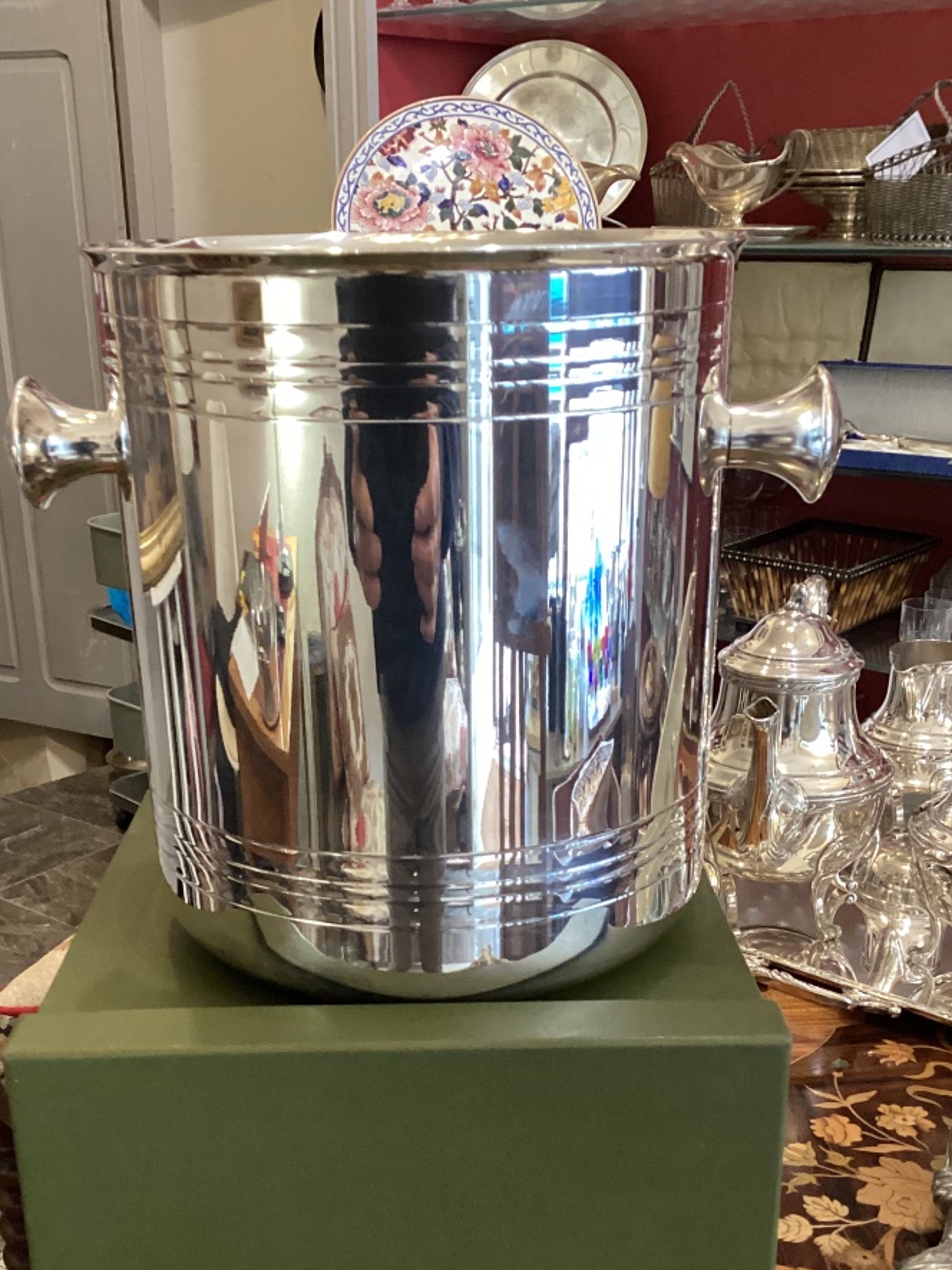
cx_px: 449
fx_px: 1541
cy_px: 846
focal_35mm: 42
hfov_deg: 34.3
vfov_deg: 44.2
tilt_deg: -23.9
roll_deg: +1.1
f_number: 2.4
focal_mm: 3.3
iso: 320
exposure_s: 1/30
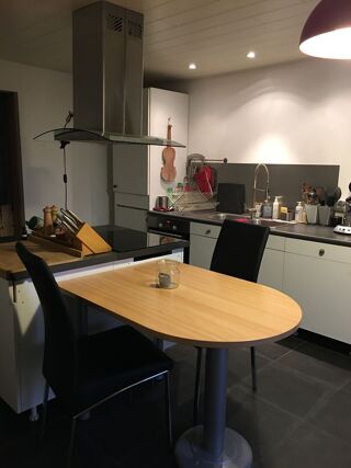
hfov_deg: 48.2
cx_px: 176
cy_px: 234
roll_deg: -2.2
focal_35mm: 29
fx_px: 392
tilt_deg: -9.1
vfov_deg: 61.7
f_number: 2.2
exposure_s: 1/10
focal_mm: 4.15
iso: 100
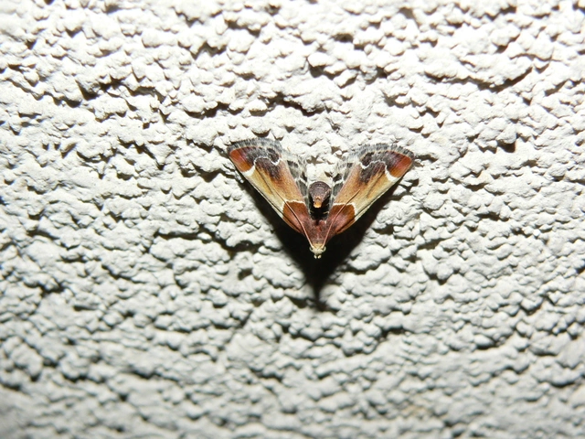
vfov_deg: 20.2
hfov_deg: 26.7
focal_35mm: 73
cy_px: 220
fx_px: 1234
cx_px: 292
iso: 100
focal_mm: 12.1
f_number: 4
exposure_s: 1/60
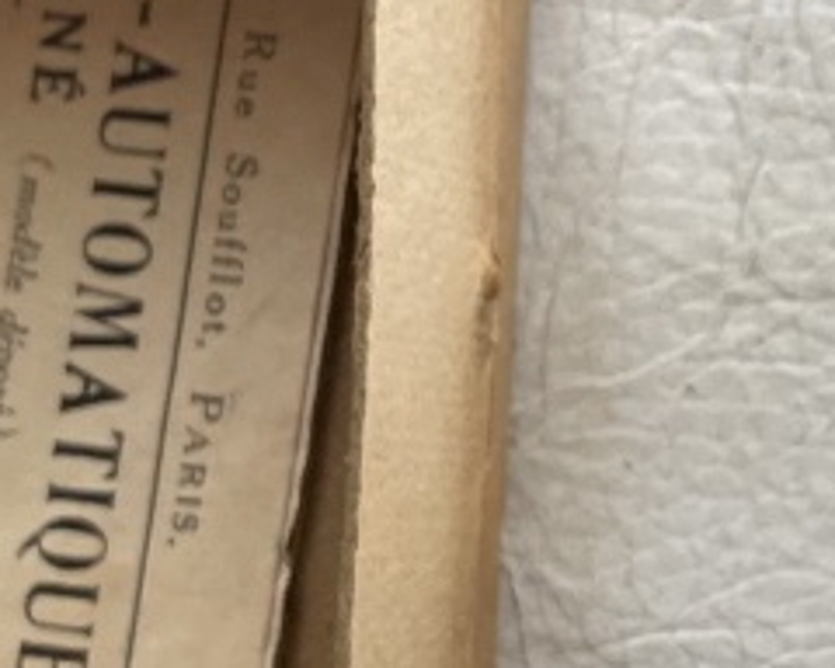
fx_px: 3139
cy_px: 261
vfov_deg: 12.1
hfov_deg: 14.7
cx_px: 999
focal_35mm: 127
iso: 125
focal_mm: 4.2
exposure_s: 1/121
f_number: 1.6
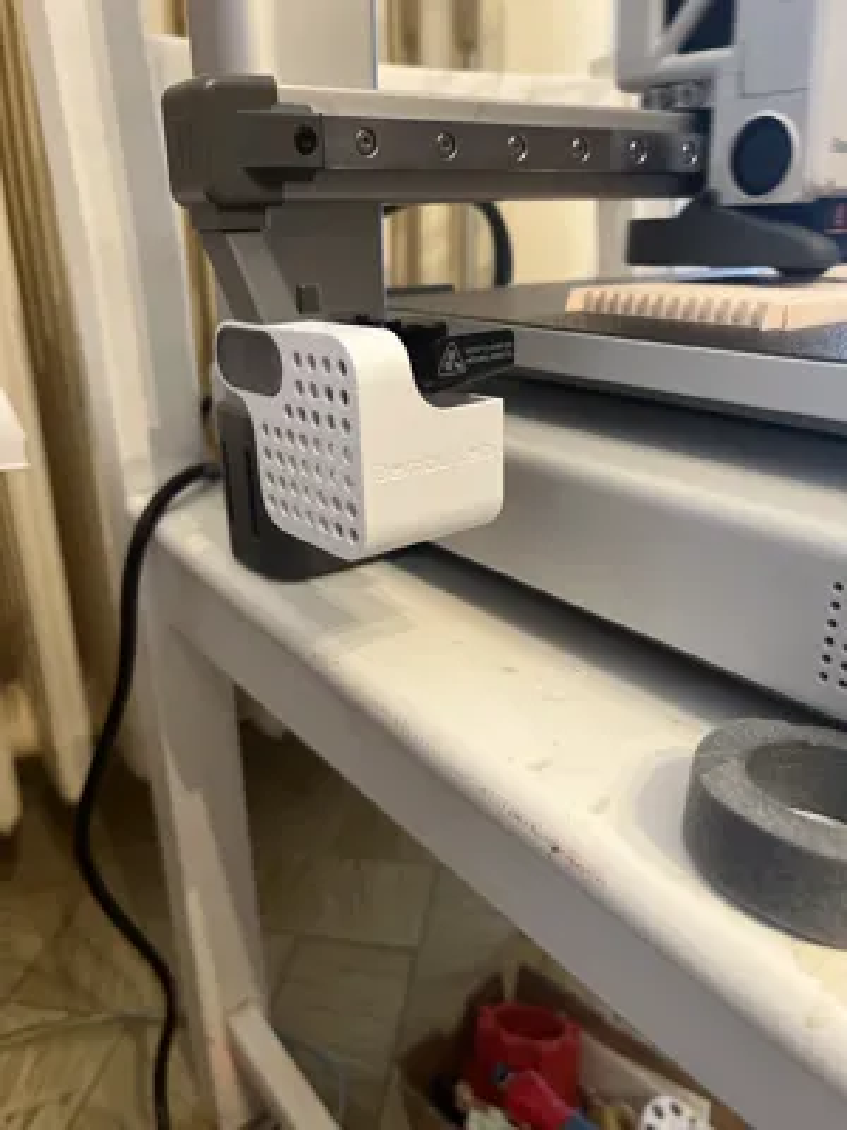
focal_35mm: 26
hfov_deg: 53.1
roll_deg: +1.4
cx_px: 424
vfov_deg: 67.3
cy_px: 565
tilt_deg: -22.6
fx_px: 848
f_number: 1.6
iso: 400
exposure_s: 1/33
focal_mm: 5.1
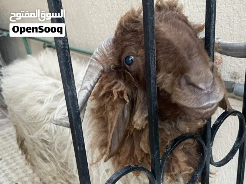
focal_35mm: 26
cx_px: 123
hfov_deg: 67.3
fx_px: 185
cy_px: 92
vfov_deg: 53.1
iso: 125
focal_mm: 4.2
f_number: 1.6
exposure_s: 1/50
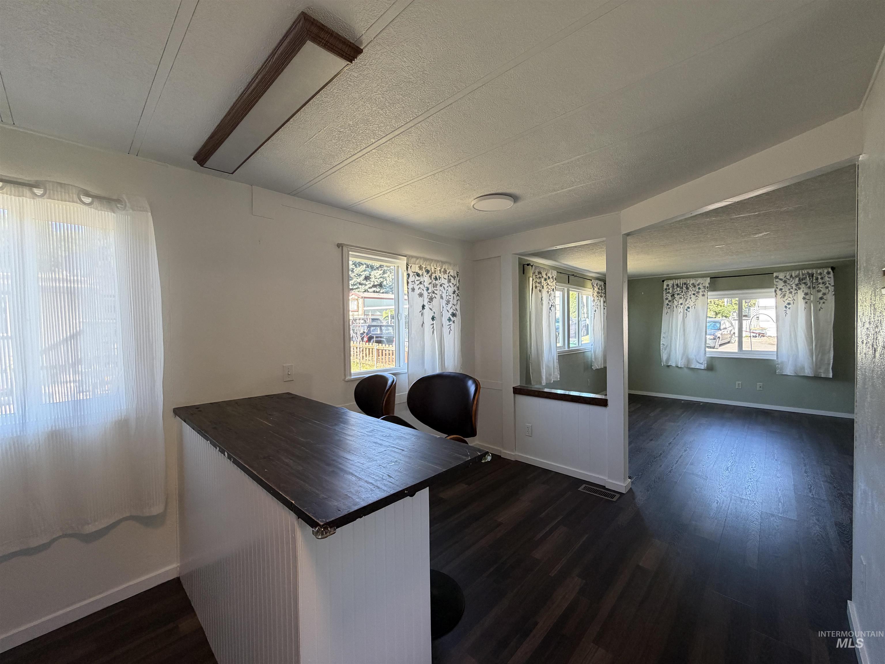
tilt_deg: -0.8
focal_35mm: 14
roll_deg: +1.9
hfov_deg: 102.1
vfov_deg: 85.7
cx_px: 442
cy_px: 332
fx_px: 358
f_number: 2.2
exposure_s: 1/120
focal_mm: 2.22
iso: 160
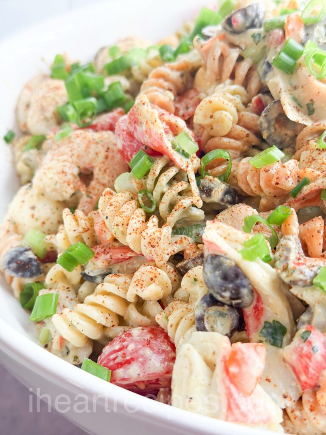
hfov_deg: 30.3
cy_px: 218
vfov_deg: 39.7
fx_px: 603
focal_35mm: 48
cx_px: 163
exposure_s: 1/60
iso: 160
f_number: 1.8
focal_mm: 6.76
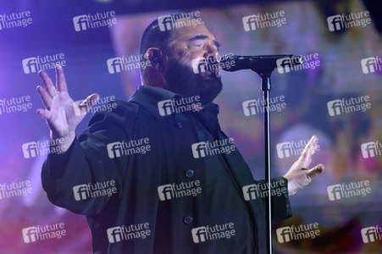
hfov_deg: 4.1
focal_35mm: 500
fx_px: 5302
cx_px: 191
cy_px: 127
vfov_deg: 2.7
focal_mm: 500
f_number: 5.6
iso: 12800
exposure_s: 1/800
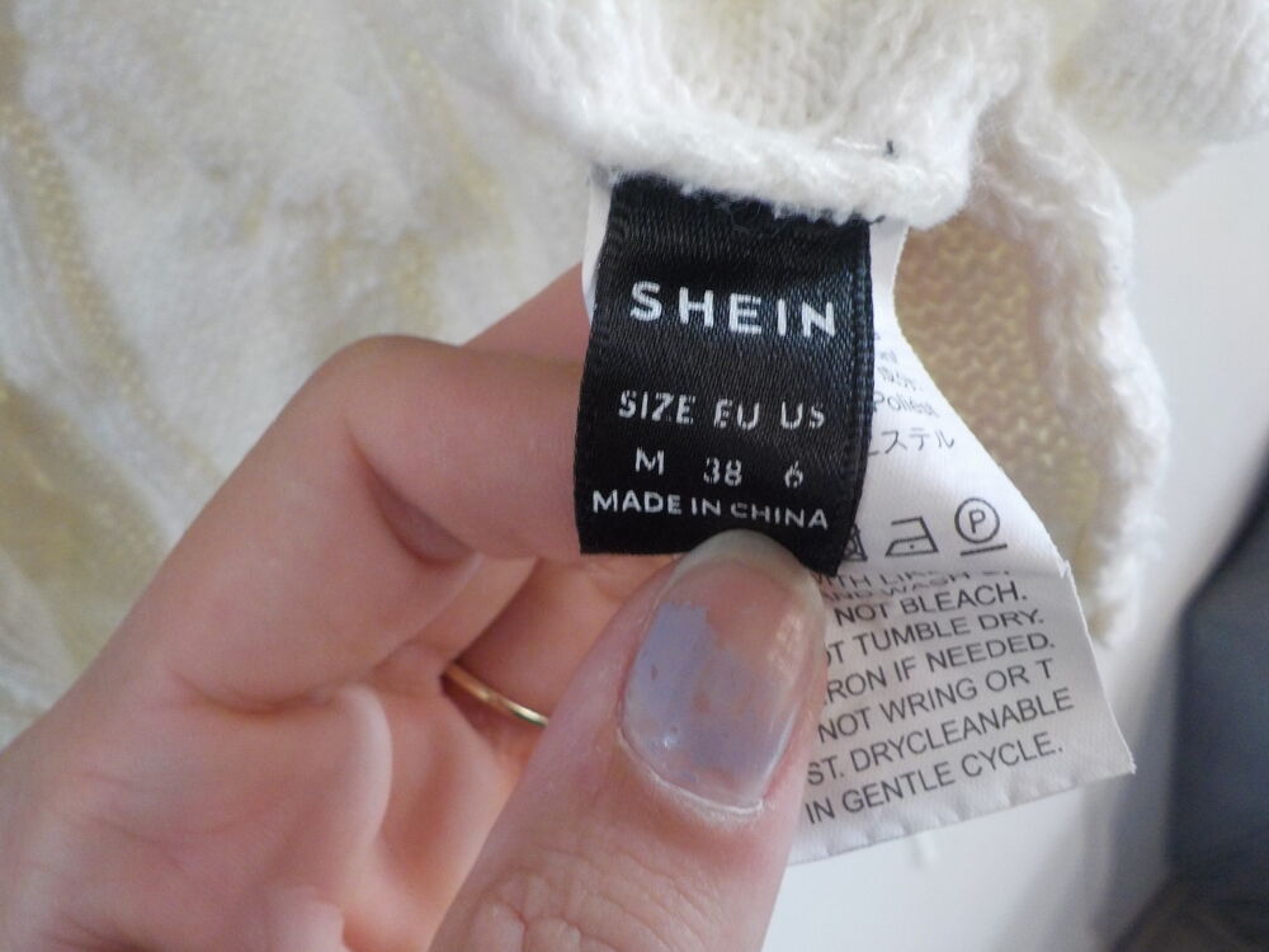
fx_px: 1100
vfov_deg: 46.8
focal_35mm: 30
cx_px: 634
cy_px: 476
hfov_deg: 60.0
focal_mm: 4.1
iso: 400
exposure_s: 1/10
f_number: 3.3
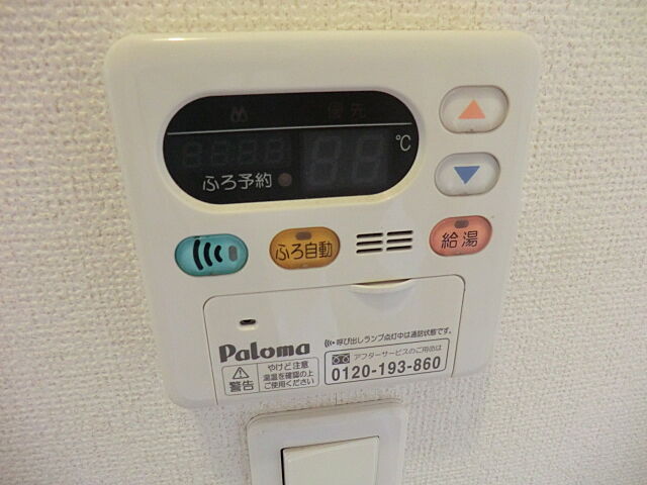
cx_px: 324
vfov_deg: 56.8
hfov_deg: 71.6
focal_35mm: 24
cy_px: 242
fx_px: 449
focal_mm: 4.3
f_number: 3.2
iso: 400
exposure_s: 1/60
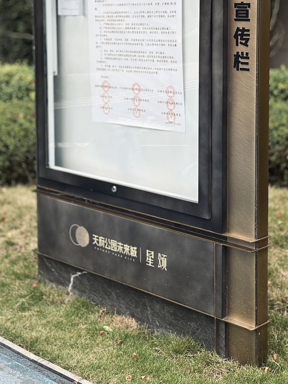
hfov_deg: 19.9
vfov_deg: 26.0
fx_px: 821
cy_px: 102
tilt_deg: -7.9
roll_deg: +0.5
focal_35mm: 74
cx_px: 133
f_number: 1.78
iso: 80
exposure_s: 1/386
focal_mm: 6.86
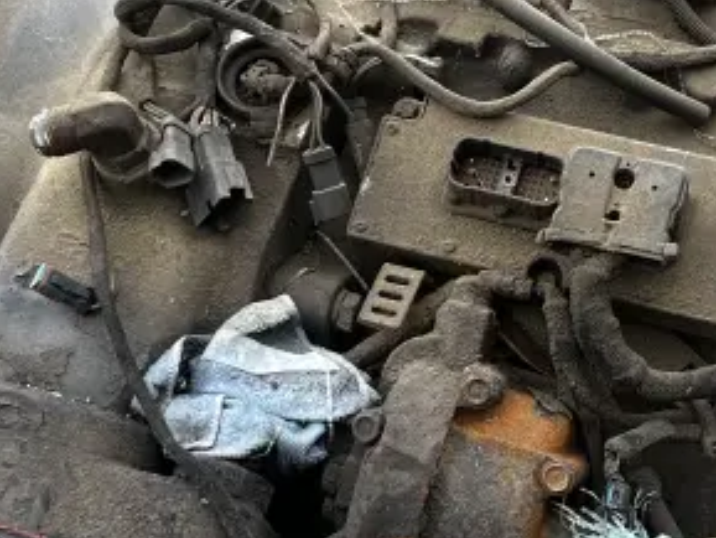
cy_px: 315
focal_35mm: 72
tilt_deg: -25.8
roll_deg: +2.7
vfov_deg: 20.4
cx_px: 473
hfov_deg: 26.9
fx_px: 1490
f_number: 1.5
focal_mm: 5.7
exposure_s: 1/521
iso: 50
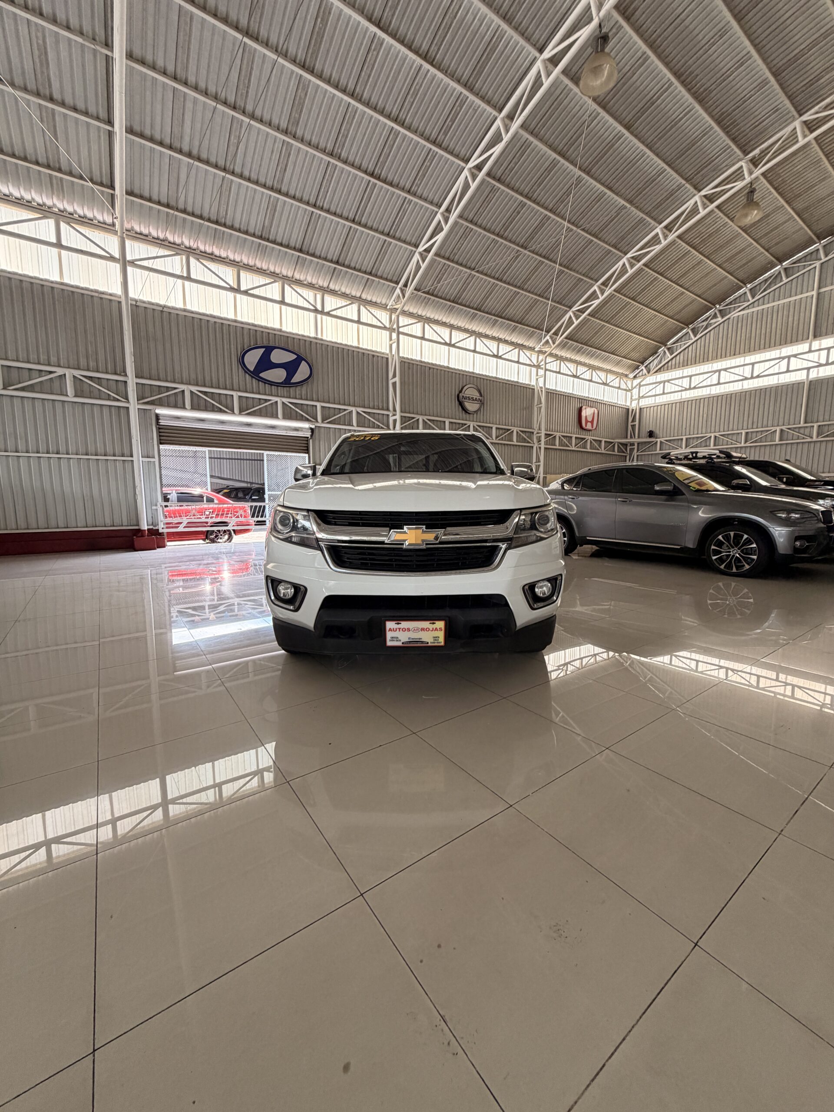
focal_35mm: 14
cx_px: 417
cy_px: 556
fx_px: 450
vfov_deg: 102.1
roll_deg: -0.2
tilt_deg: -7.4
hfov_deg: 85.7
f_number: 2.2
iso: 160
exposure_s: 1/121
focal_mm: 2.22
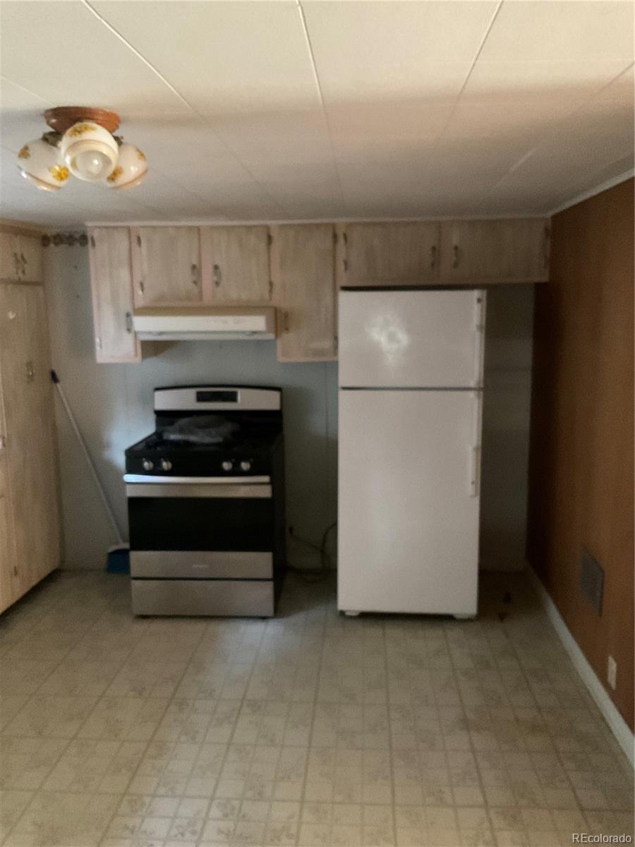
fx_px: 709
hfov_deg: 48.2
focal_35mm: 29
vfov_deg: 61.7
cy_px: 424
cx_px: 318
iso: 500
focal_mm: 3
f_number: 1.8
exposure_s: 1/24
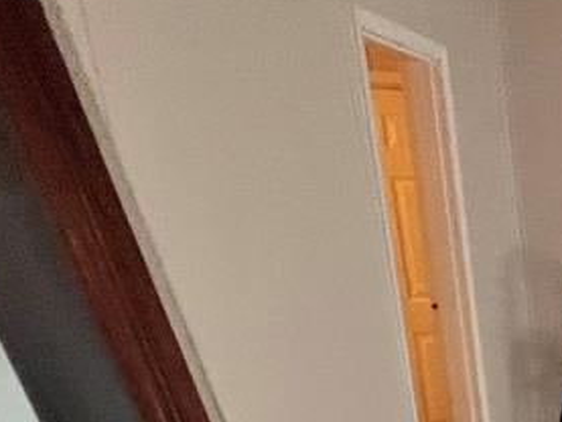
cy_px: 456
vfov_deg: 27.8
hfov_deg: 24.2
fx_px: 780
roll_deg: -2.6
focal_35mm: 48
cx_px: 950
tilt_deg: -16.8
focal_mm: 1.57
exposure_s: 1/120
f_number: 1.8
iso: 200
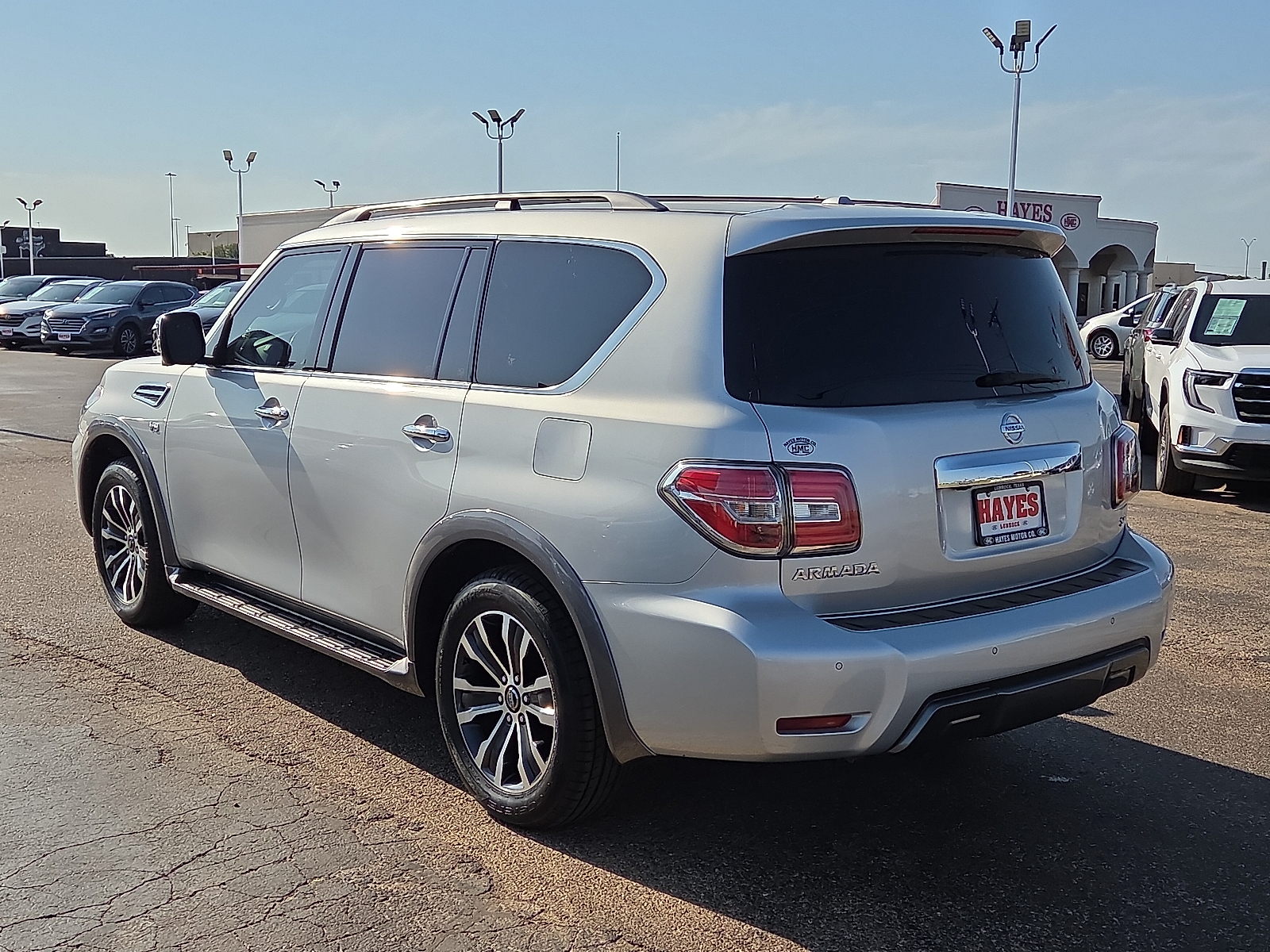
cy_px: 476
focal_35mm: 39
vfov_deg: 36.8
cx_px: 635
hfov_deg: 47.9
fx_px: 1431
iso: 25
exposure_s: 1/3333
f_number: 1.8
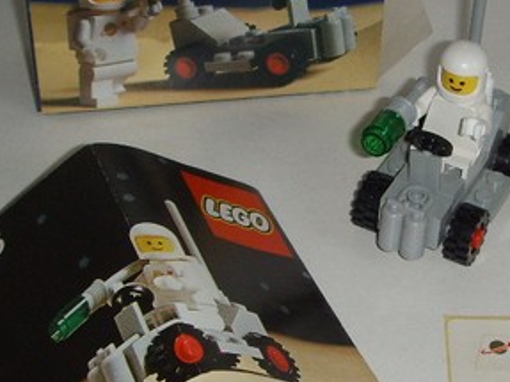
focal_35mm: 87
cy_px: 220
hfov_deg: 22.3
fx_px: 1281
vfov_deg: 17.0
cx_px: 373
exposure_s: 1/45
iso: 100
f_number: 3.5
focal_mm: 6.6
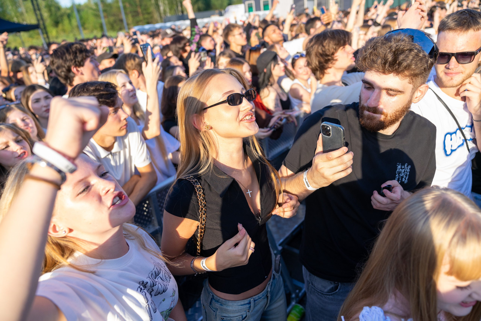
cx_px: 240
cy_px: 160
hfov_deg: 73.7
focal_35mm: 24
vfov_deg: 53.1
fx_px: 321
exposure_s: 1/1000
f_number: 2.8
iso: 400
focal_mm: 24
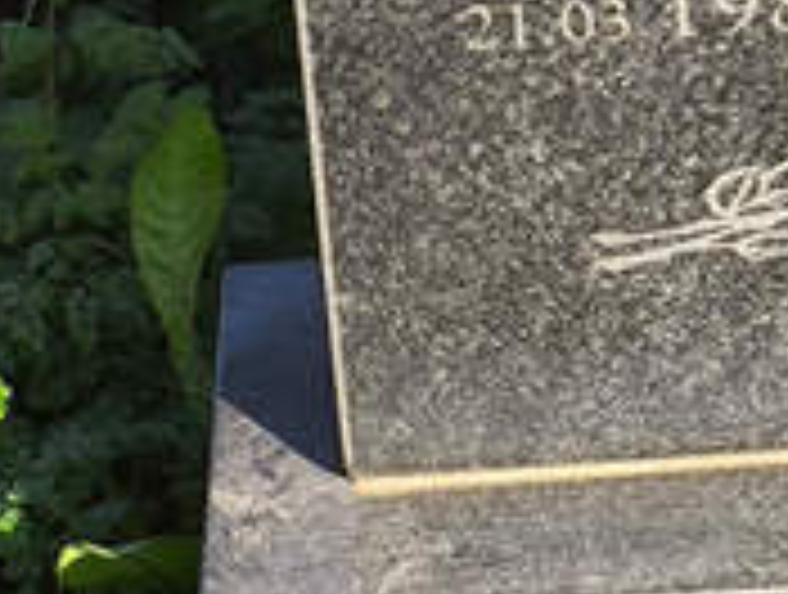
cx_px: 1168
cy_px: -135
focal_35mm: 228
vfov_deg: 6.5
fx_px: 5201
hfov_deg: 8.5
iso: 50
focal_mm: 4.71
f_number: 1.7
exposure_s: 1/523
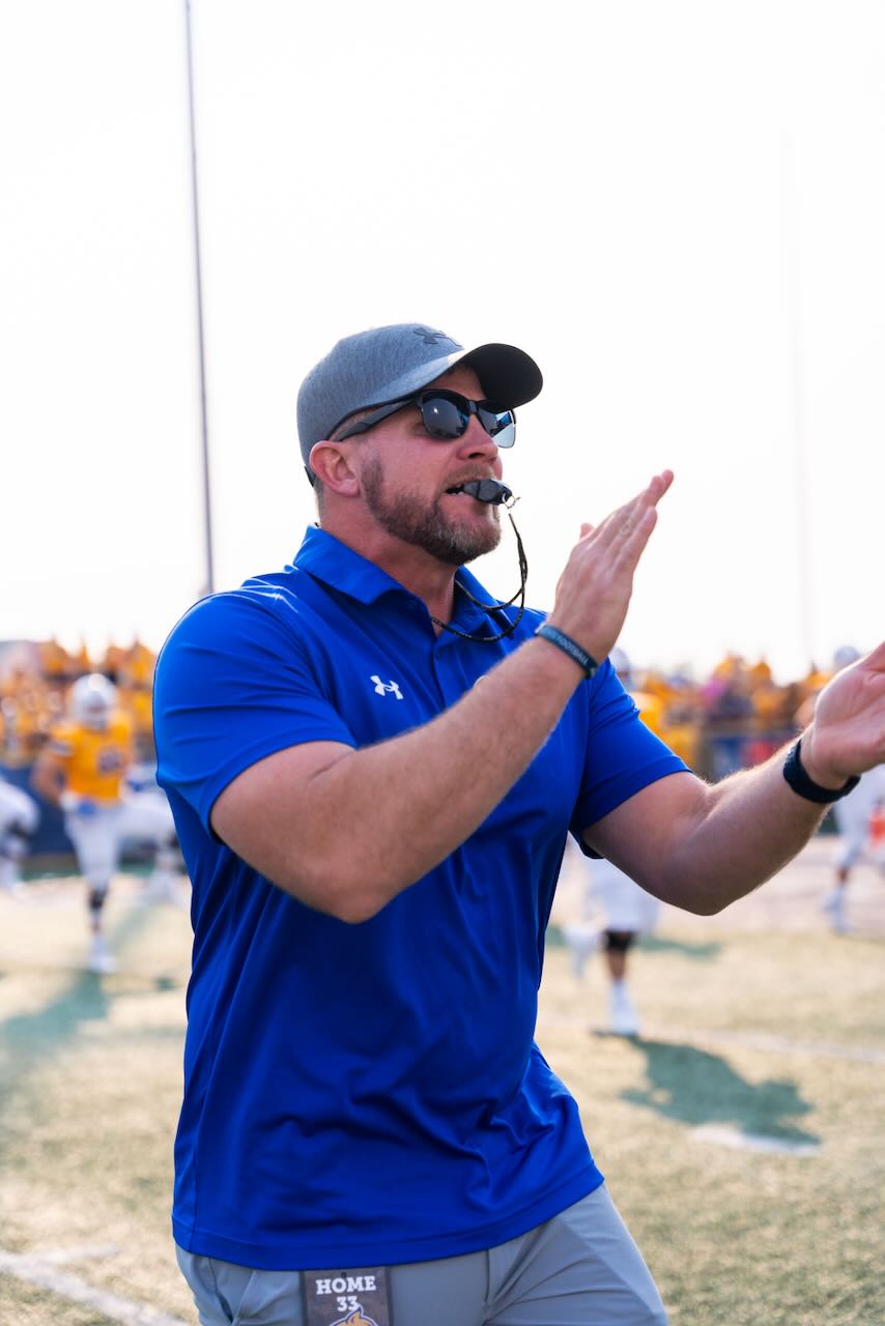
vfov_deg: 28.8
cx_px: 442
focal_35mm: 70
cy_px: 663
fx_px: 2580
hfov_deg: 19.5
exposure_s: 1/2500
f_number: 2.8
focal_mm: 70
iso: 100
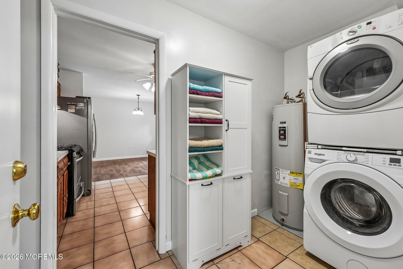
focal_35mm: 15
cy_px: 134
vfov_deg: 77.7
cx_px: 202
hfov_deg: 100.7
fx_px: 167
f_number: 7.1
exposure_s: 1/30
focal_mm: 14.9
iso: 1600
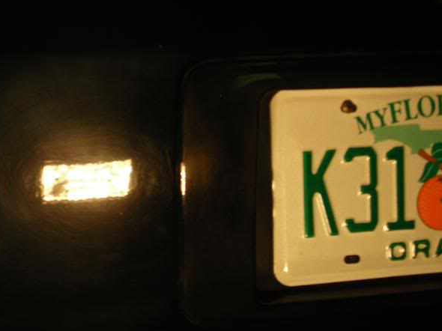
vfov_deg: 22.2
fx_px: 842
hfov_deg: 28.6
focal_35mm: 66
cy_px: 159
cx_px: 76
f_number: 3.2
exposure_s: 1/81
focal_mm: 6.3
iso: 50
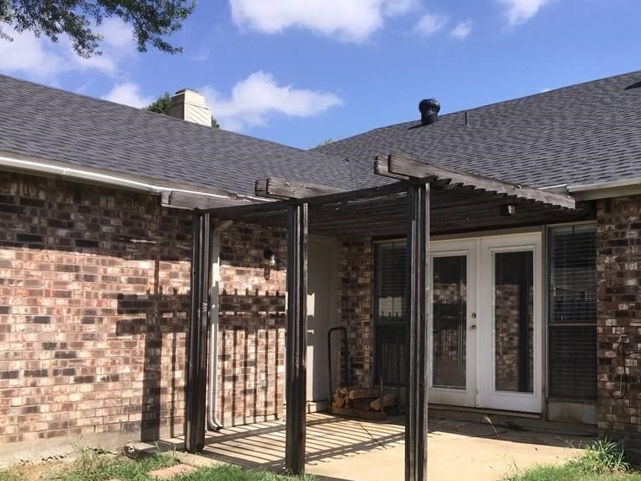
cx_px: 422
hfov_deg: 47.2
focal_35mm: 39
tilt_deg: +2.1
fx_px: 722
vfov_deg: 36.5
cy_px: 313
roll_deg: -1.2
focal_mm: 4.15
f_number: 2.2
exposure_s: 1/1522
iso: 32
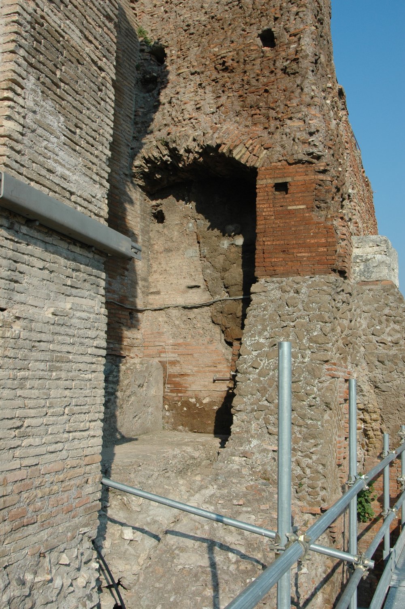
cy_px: 304
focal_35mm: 36
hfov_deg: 36.8
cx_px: 202
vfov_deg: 53.2
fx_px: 609
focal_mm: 24
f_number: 9
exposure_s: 1/320
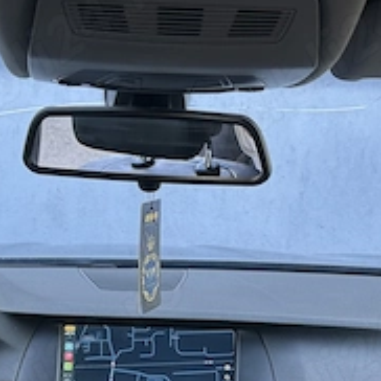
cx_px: 195
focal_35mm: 70
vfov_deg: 23.5
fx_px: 872
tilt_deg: -18.4
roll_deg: -2.1
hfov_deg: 24.7
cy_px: 396
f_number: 1.78
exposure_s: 1/70
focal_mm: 6.86
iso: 50
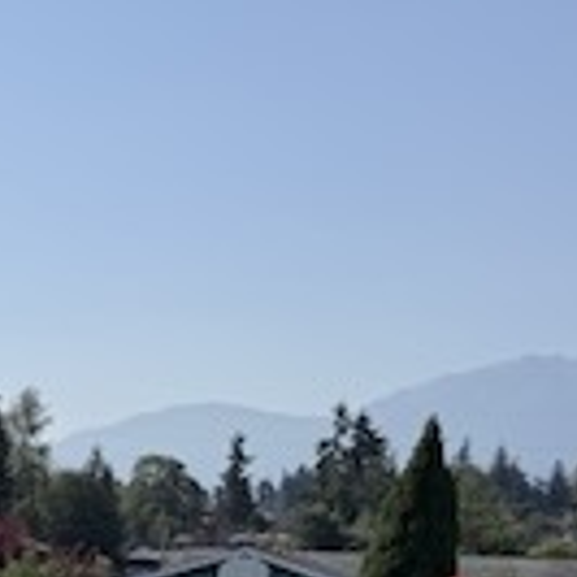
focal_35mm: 80
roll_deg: -3.1
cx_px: -477
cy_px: 705
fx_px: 1509
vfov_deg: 20.2
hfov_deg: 17.4
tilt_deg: -4.8
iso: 80
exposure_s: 1/6711
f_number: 1.78
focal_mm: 6.76
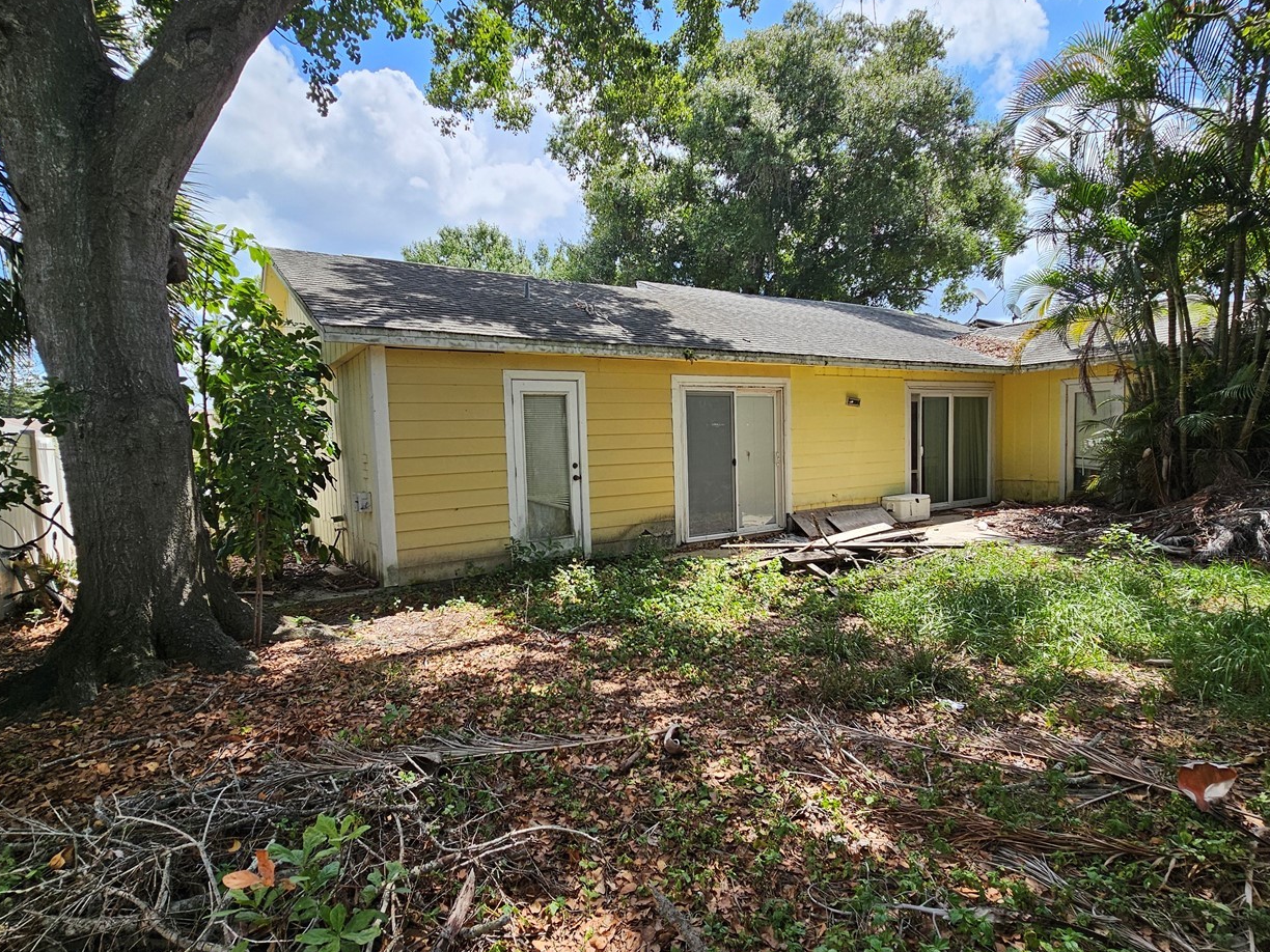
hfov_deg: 91.0
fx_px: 624
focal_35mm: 17
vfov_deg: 74.7
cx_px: 623
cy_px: 493
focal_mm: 2.2
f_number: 2.2
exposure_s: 1/880
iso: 50
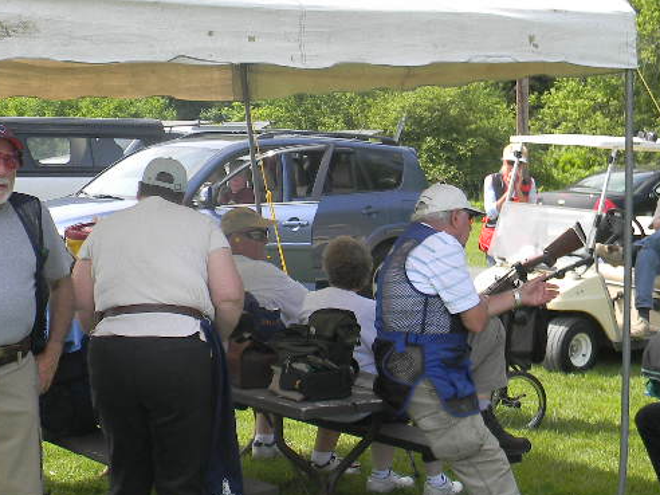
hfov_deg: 26.0
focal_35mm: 75
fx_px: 1430
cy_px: 181
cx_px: 286
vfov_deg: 19.6
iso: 80
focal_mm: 6.4
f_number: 3.7
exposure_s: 1/286
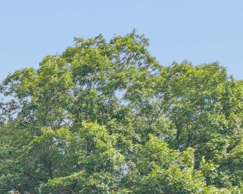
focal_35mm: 163
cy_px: 502
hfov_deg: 9.7
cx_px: -429
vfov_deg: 8.5
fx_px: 1171
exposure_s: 1/800
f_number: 1.8
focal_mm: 8.7
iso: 200
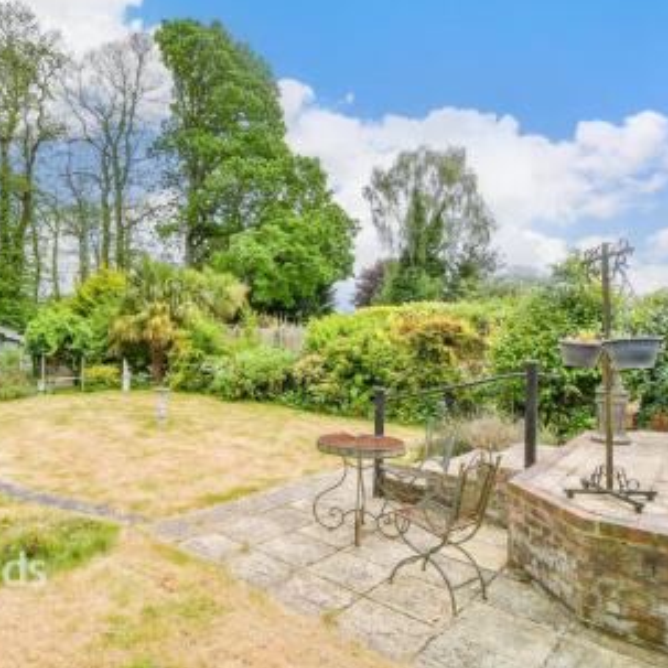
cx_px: 209
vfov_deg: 74.8
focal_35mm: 20
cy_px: 330
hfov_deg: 72.0
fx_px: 437
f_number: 8
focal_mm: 10
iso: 320
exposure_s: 1/320
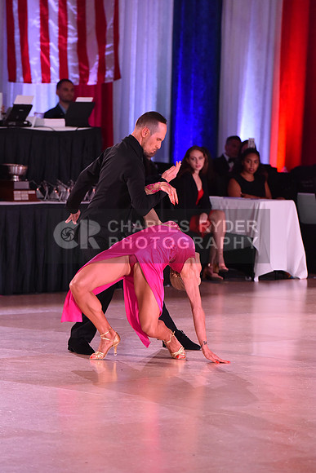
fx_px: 2632
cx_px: 158
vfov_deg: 10.3
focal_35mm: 200
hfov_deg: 6.9
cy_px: 236
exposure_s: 1/320
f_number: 5.6
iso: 2500
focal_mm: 200
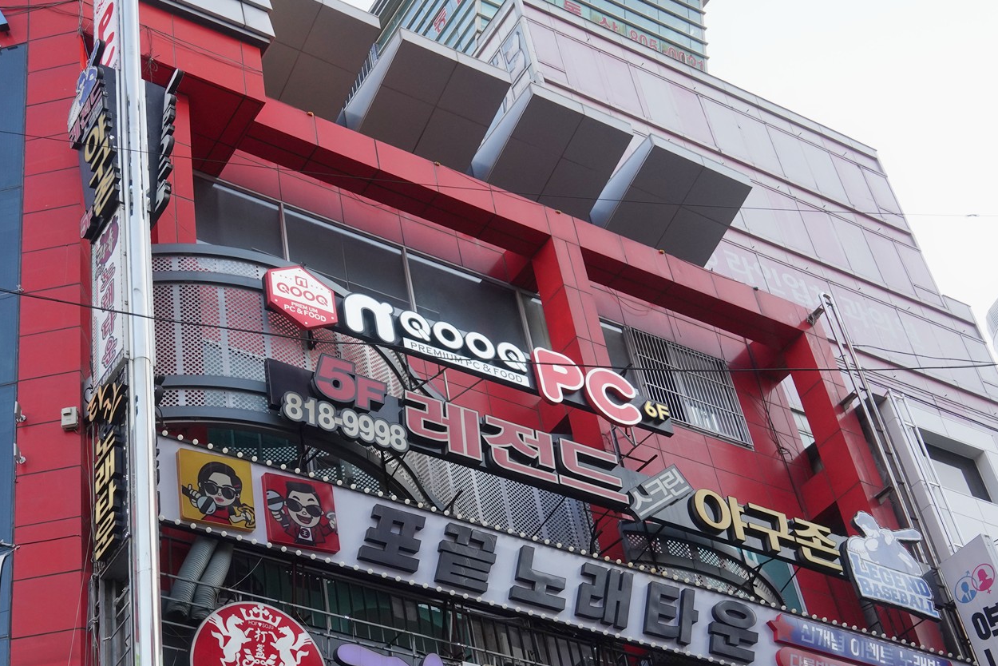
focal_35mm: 56
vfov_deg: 23.9
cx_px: 283
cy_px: 520
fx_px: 1553
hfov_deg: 35.1
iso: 1250
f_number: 14
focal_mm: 35
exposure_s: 1/100
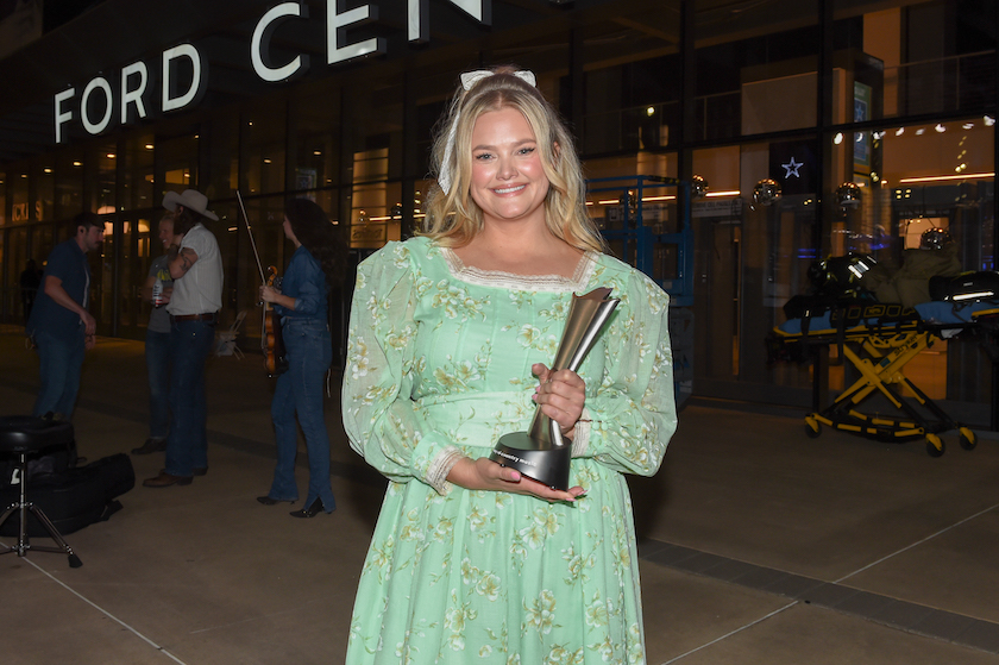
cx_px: 500
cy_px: 332
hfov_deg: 60.3
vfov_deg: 42.3
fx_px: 860
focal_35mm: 31
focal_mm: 31
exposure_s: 1/60
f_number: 10
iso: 1250
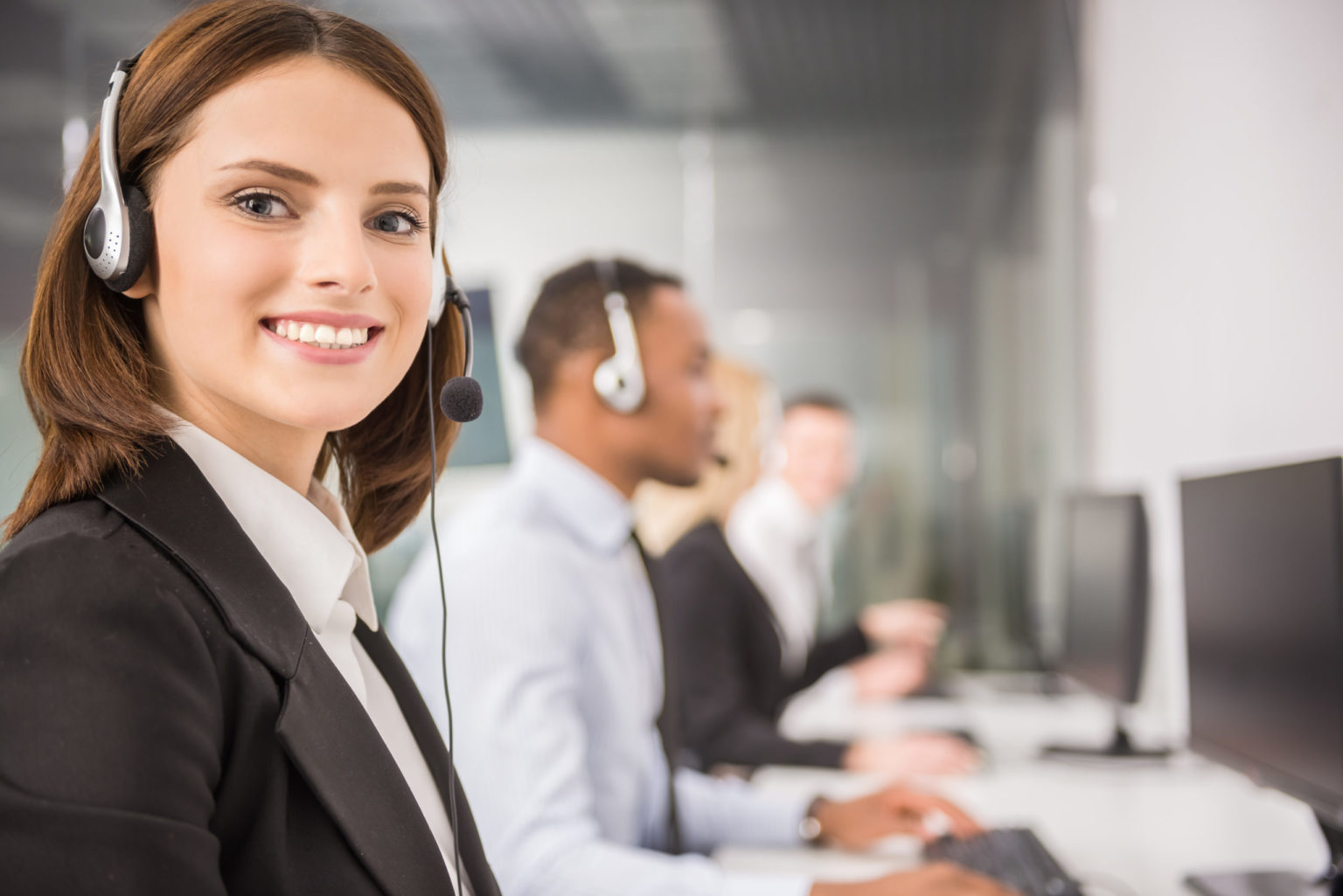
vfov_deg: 26.0
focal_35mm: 52
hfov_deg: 38.2
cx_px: 672
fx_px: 1940
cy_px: 448
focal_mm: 52
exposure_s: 1/250
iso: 400
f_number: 2.8
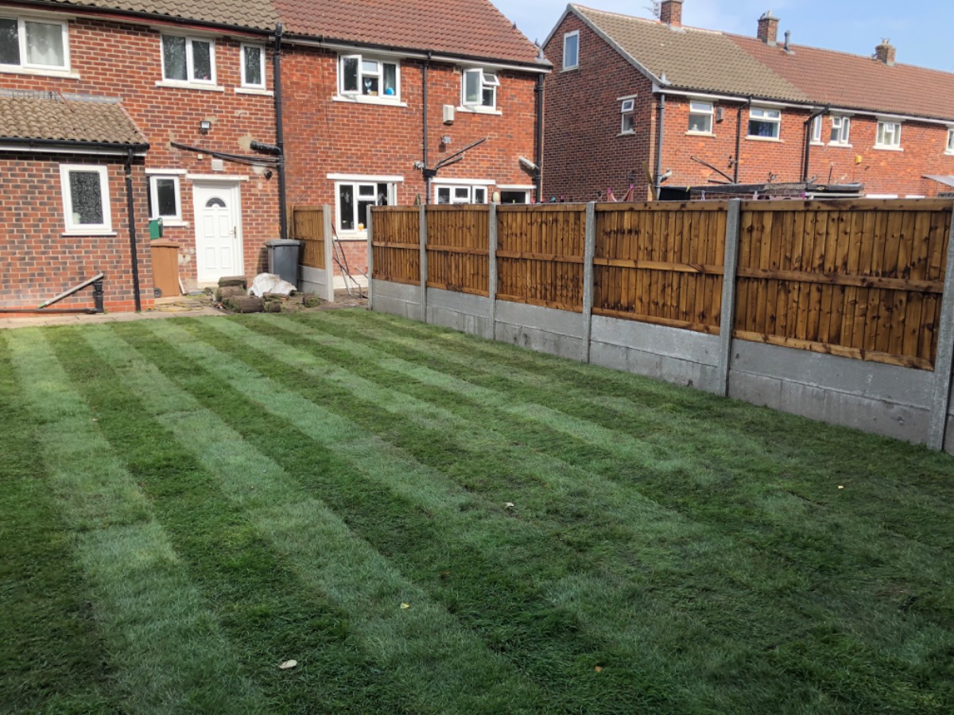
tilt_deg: -9.7
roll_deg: -1.6
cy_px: 358
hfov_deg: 63.4
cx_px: 477
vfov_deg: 49.7
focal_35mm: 28
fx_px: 772
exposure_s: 1/319
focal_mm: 3.99
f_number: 1.8
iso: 20
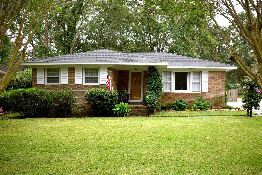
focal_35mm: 39
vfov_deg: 34.2
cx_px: 131
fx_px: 284
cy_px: 88
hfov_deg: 49.6
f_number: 4
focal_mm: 26
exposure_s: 1/800
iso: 800
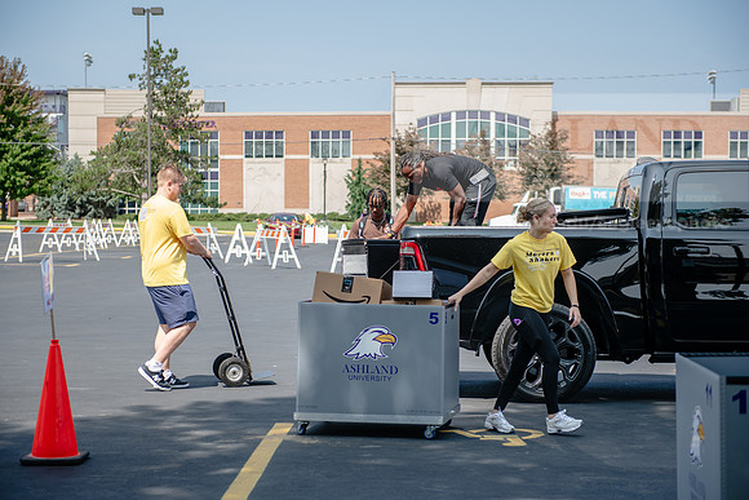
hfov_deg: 28.8
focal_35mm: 70
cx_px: 374
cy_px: 250
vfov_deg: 19.5
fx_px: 1457
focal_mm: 70
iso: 160
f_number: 3.5
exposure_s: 1/800
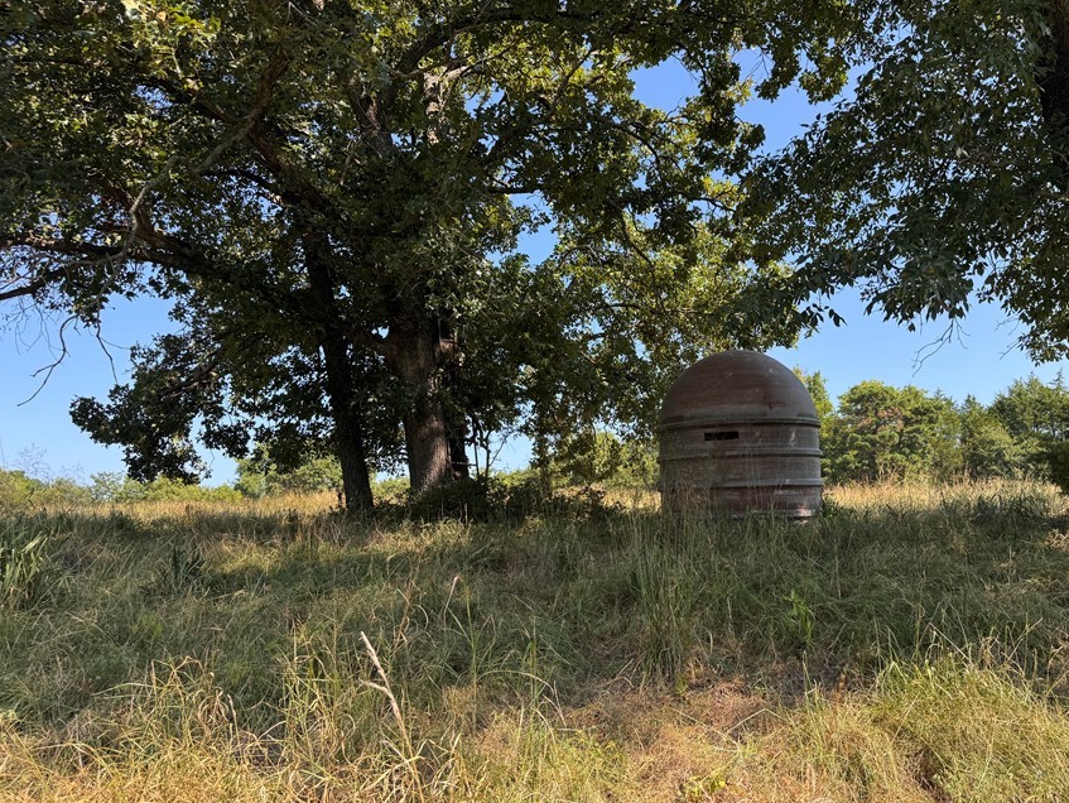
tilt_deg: +8.8
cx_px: 616
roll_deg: -0.1
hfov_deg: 61.3
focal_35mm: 29
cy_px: 414
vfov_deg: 48.3
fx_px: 896
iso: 80
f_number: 1.78
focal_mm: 6.76
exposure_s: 1/1238
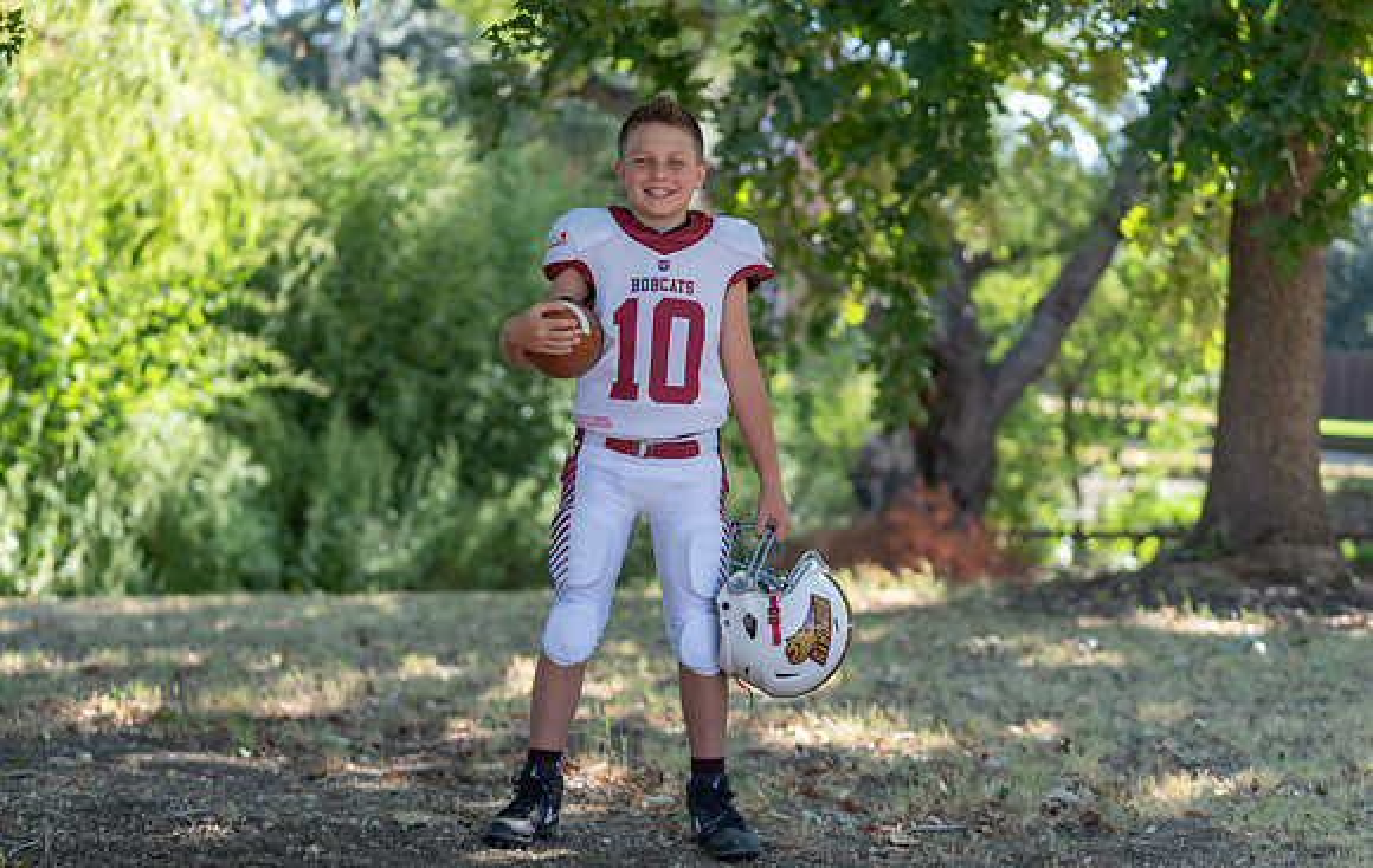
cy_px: 383
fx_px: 3151
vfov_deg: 15.7
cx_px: 646
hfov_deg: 24.6
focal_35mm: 84
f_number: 2.8
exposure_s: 1/320
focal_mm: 78
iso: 160
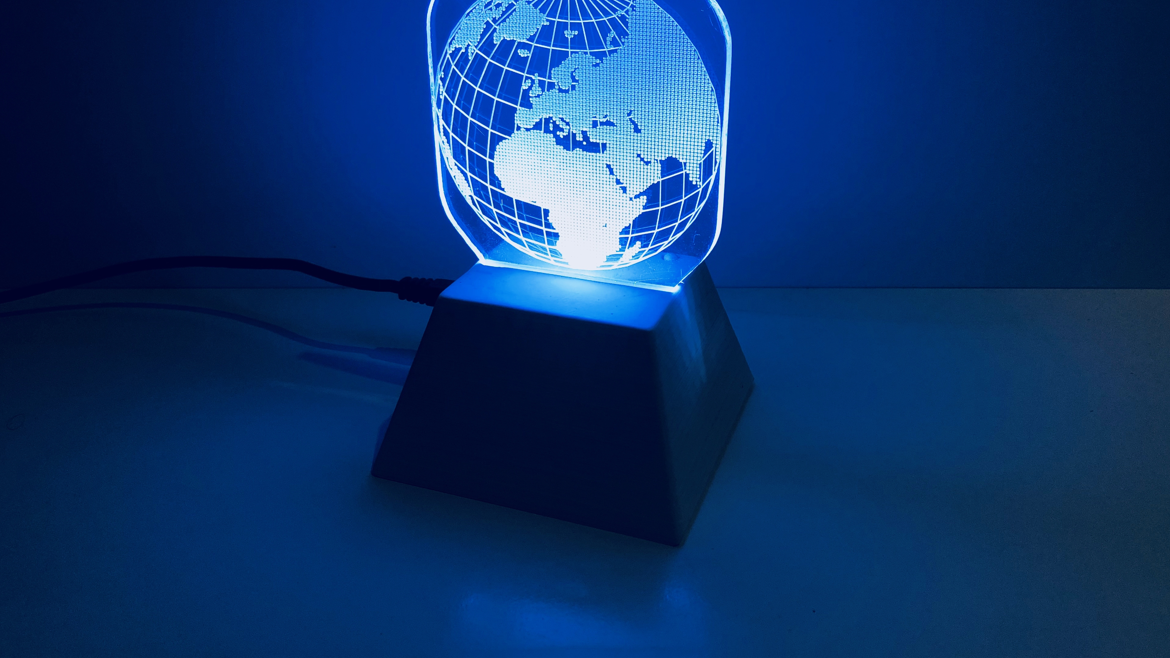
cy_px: 292
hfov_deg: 61.0
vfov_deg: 36.6
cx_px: 595
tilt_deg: -27.0
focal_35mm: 32
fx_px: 993
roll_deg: -0.2
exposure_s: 1/111
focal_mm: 3.99
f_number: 1.8
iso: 40
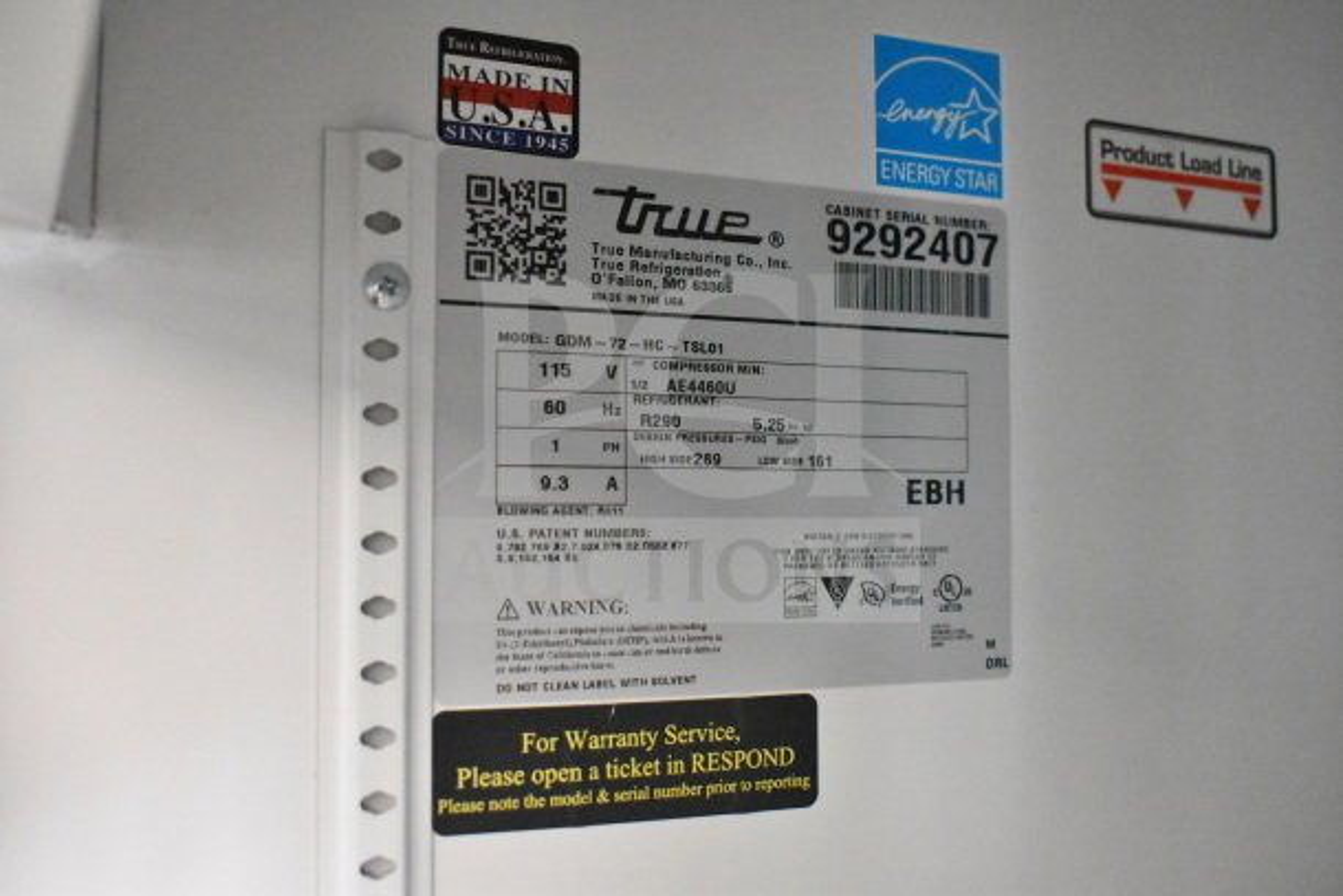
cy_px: 448
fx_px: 1511
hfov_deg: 47.9
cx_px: 672
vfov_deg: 33.0
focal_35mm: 40
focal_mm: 27
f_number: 4
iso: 14400
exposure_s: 1/40
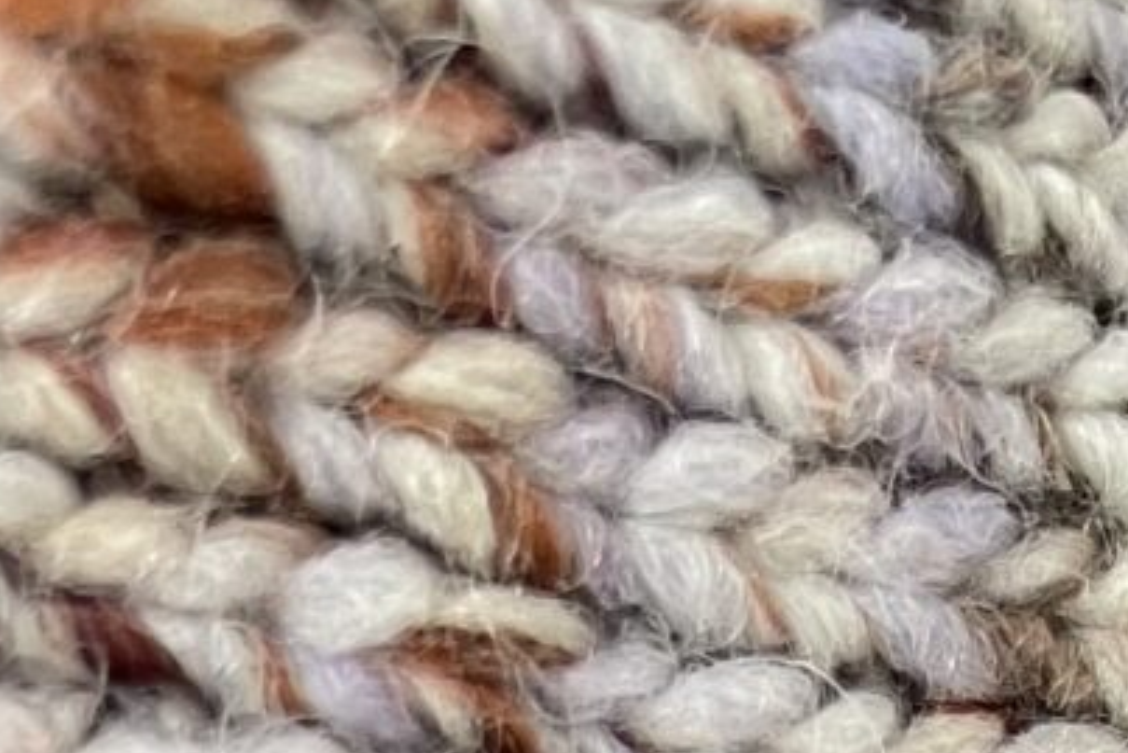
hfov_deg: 15.5
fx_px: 4137
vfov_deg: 7.8
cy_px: 2791
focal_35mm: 132
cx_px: 467
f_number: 1.6
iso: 125
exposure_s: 1/66
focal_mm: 5.1
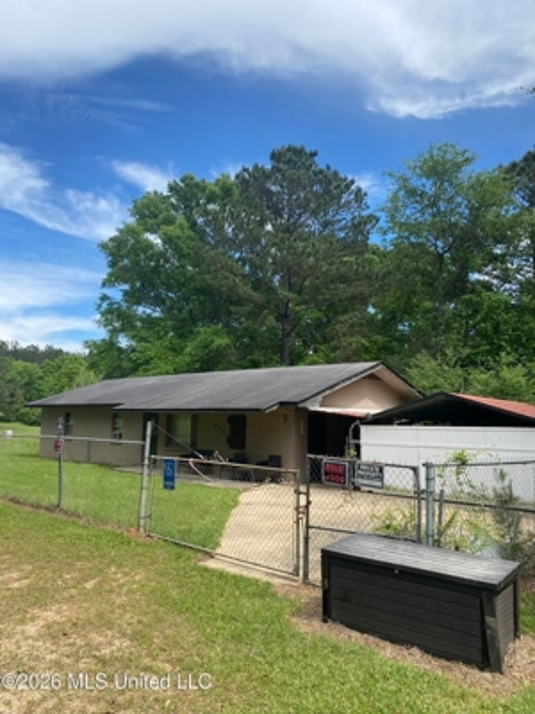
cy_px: 357
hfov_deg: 53.1
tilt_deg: +7.1
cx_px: 268
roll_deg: -0.4
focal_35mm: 26
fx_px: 536
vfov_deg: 67.3
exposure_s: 1/1543
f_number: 1.8
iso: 32
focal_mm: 4.25
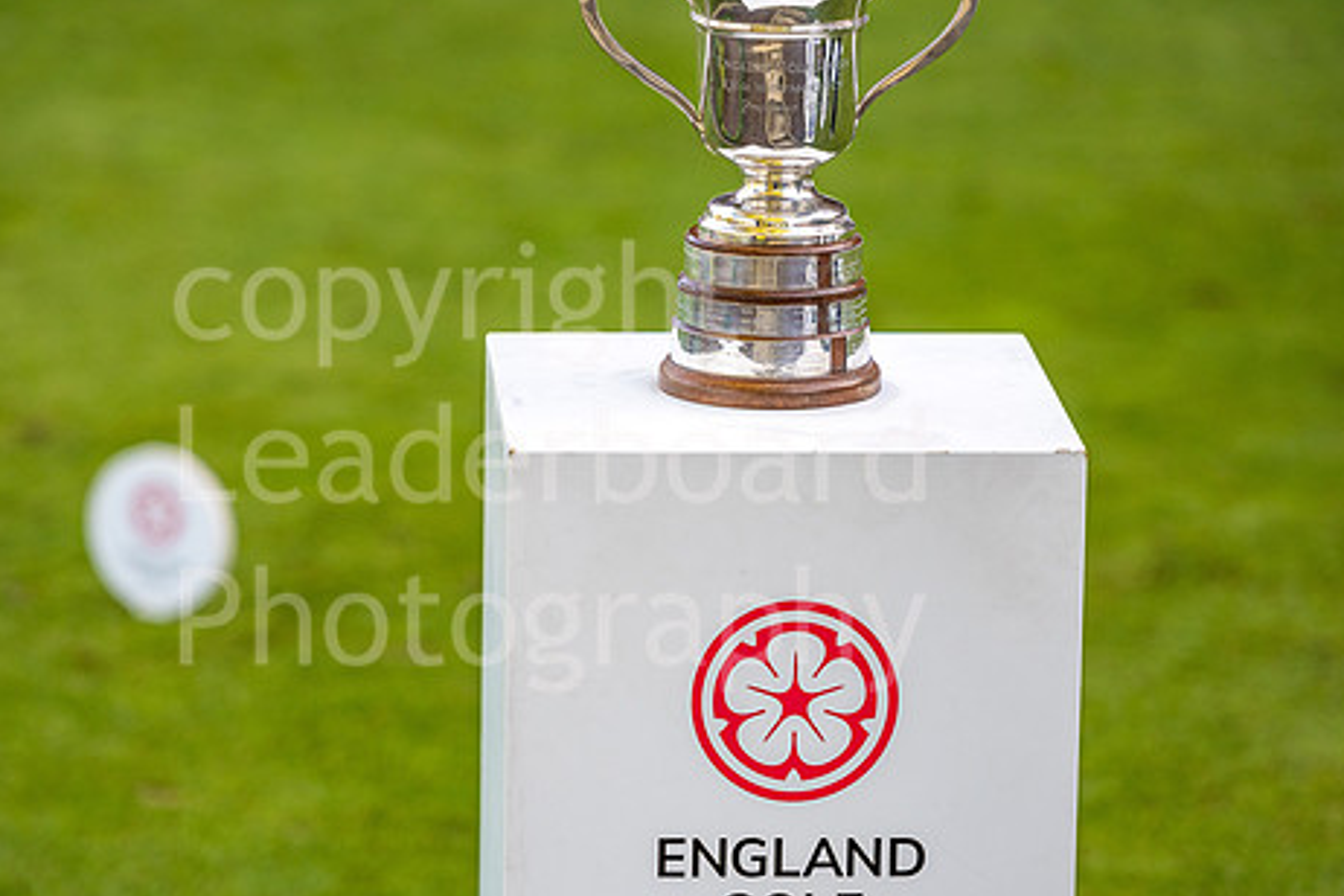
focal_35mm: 207
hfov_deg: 9.9
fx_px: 7727
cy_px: 481
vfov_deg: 6.6
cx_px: 556
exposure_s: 1/640
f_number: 2.8
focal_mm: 165
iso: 500
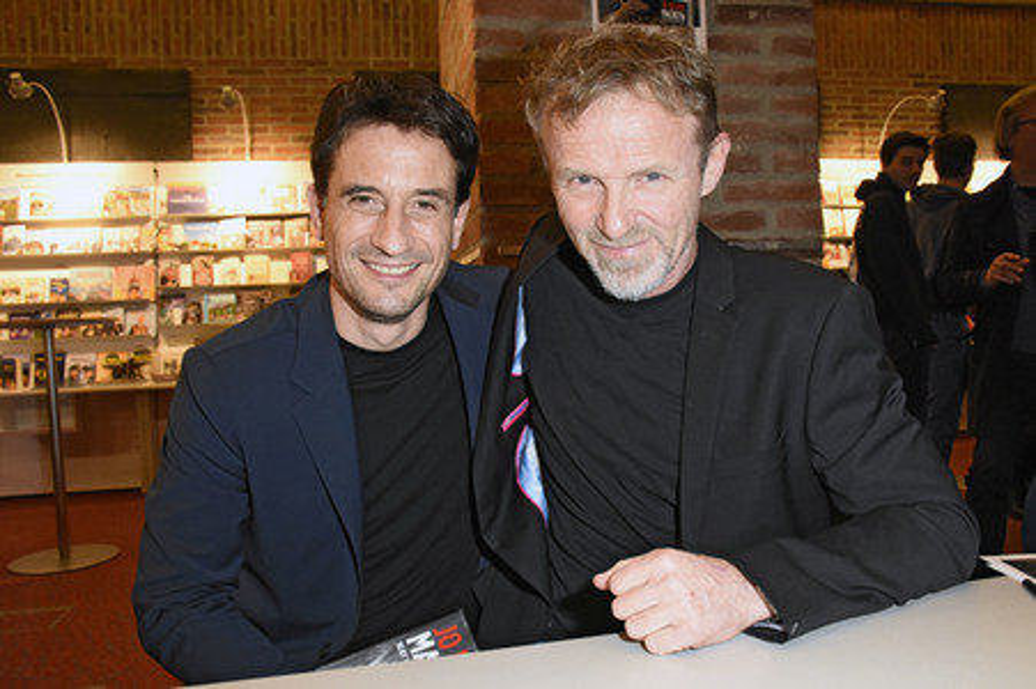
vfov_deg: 43.5
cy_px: 344
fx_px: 863
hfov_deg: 62.0
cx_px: 518
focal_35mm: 30
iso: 3200
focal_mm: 20
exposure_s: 1/160
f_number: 6.3
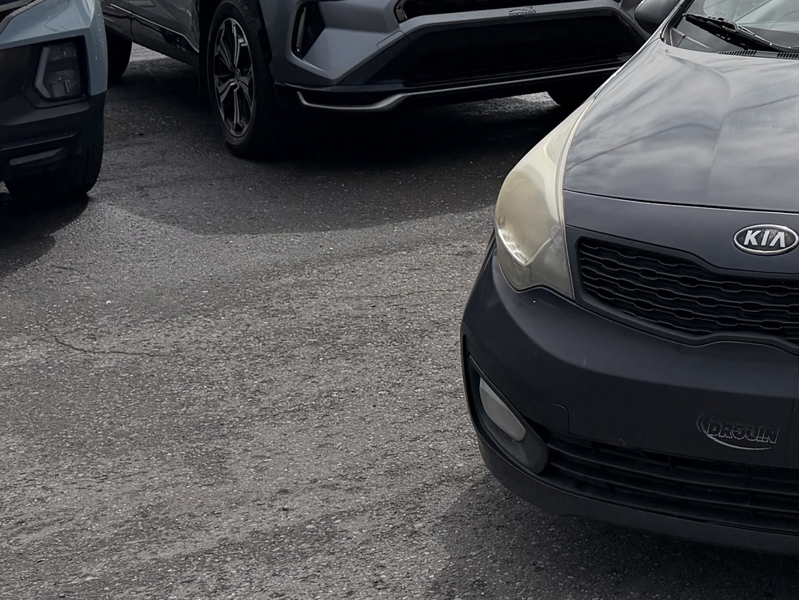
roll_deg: -0.6
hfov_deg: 25.2
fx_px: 1616
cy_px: -84
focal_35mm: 70
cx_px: 944
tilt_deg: -4.9
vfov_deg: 20.0
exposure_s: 1/14286
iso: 125
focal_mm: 6.76
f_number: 1.78
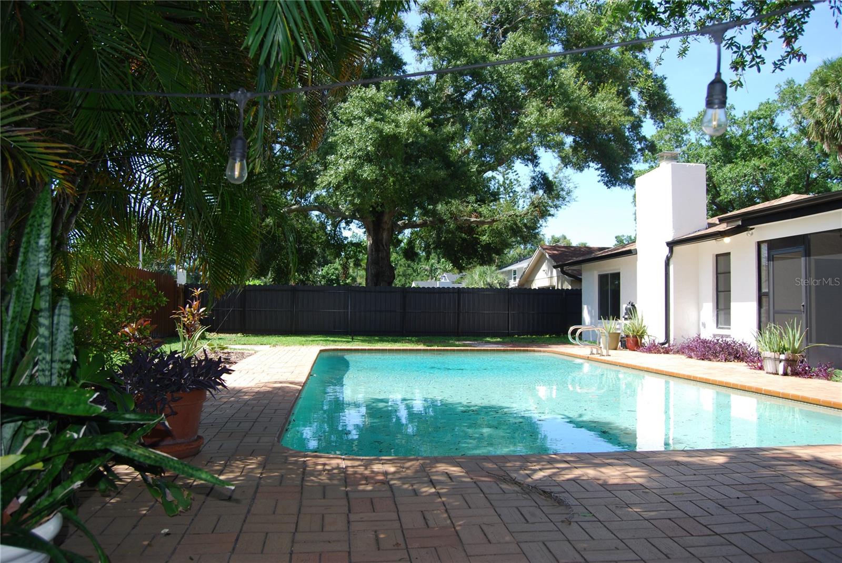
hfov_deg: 67.3
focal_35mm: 27
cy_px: 282
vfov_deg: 48.0
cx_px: 421
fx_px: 632
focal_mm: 18
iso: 100
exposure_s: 1/200
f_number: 5
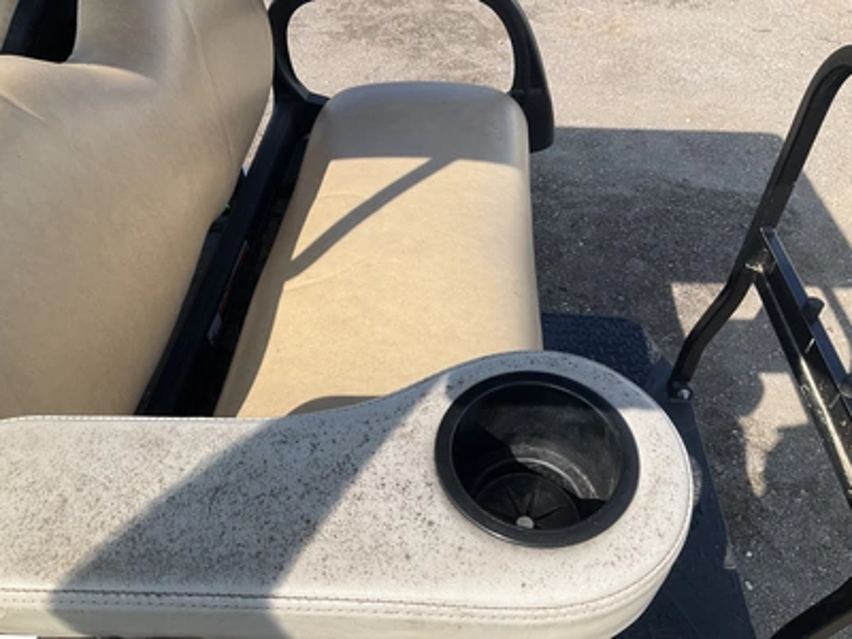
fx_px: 714
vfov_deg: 48.2
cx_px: 426
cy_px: 320
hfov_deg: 61.7
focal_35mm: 29
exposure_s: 1/1626
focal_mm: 3
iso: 25
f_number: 1.8
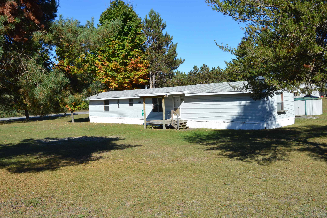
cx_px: 164
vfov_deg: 39.9
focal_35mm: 33
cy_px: 109
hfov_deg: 57.3
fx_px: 299
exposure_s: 1/320
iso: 100
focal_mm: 22
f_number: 9
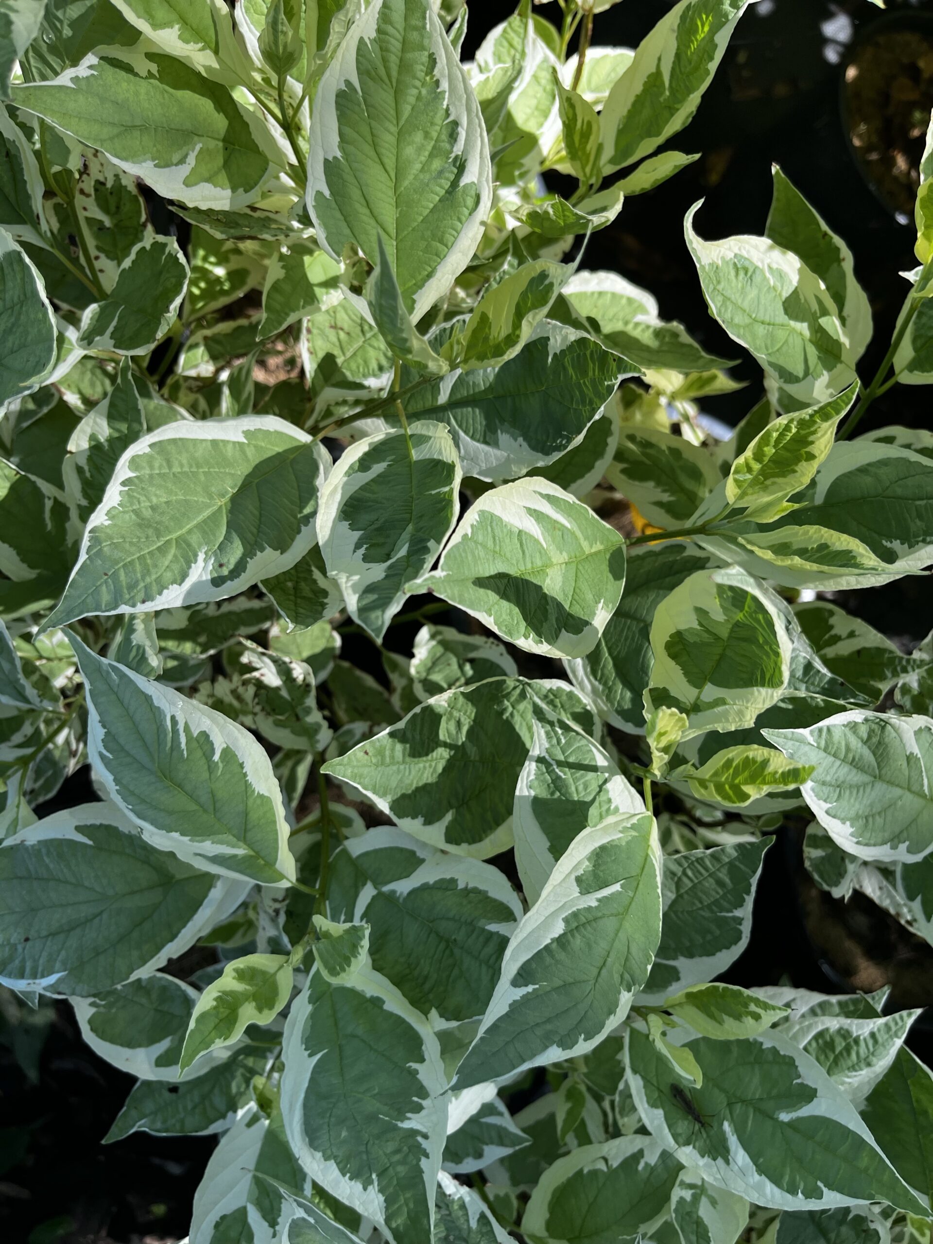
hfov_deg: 53.1
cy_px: 622
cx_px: 466
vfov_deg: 67.3
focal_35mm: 26
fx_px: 934
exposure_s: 1/742
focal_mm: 5.1
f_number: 1.6
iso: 50
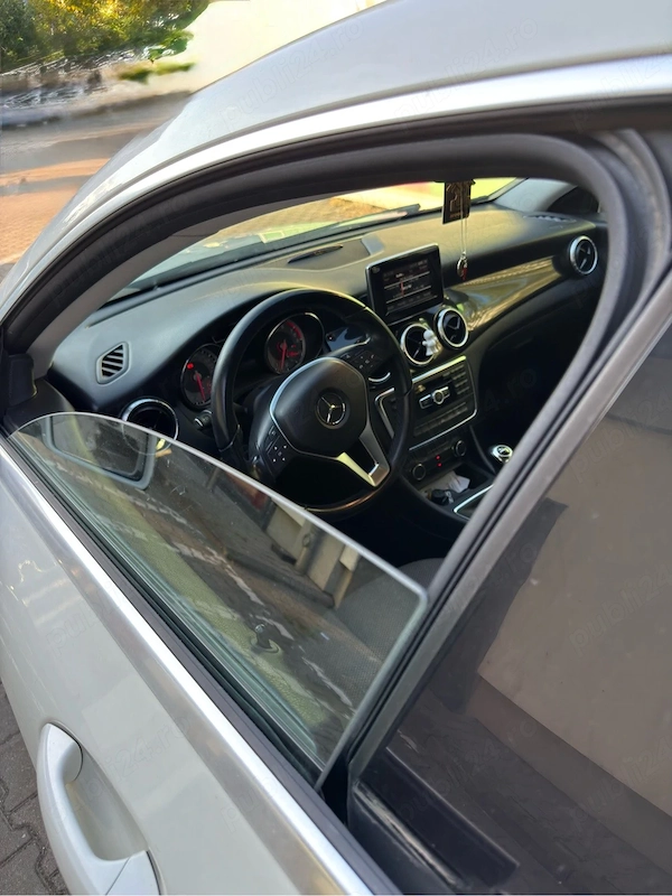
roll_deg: +6.4
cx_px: 336
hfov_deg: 56.8
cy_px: 448
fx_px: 621
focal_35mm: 24
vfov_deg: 71.6
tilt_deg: -28.7
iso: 100
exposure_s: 1/243
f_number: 1.78
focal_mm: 6.76
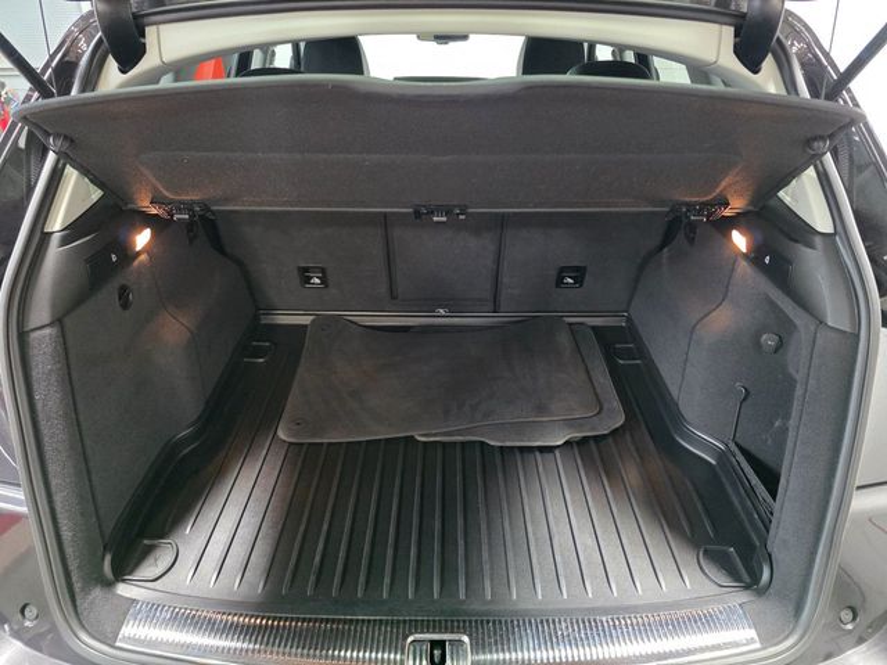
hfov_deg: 73.9
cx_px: 444
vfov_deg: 58.9
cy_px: 332
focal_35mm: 23
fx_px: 589
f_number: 1.7
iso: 2500
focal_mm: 6.3
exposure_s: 1/120
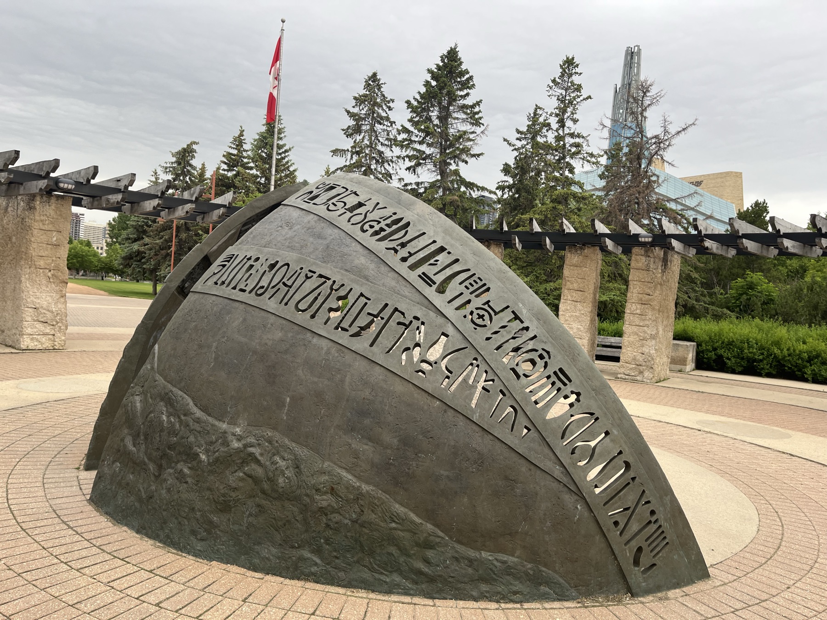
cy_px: 310
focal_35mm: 26
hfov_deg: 67.3
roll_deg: -4.3
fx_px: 621
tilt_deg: -0.9
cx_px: 414
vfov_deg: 53.1
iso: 32
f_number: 1.6
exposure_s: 1/134
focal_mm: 5.1
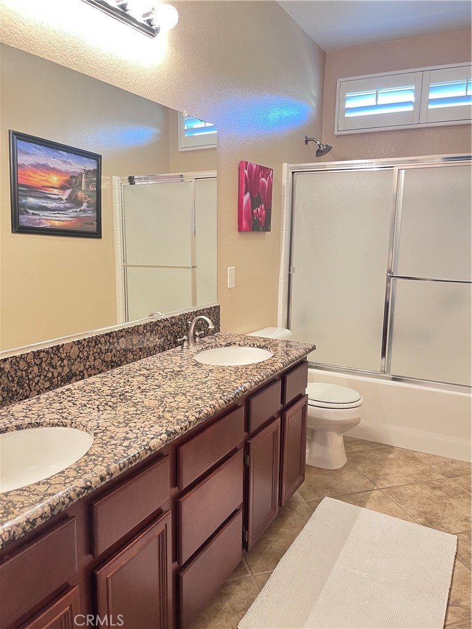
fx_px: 473
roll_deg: +0.5
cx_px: 236
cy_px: 314
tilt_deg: -9.3
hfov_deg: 53.1
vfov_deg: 67.3
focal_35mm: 26
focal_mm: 5.1
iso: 400
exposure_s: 1/40
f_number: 1.6
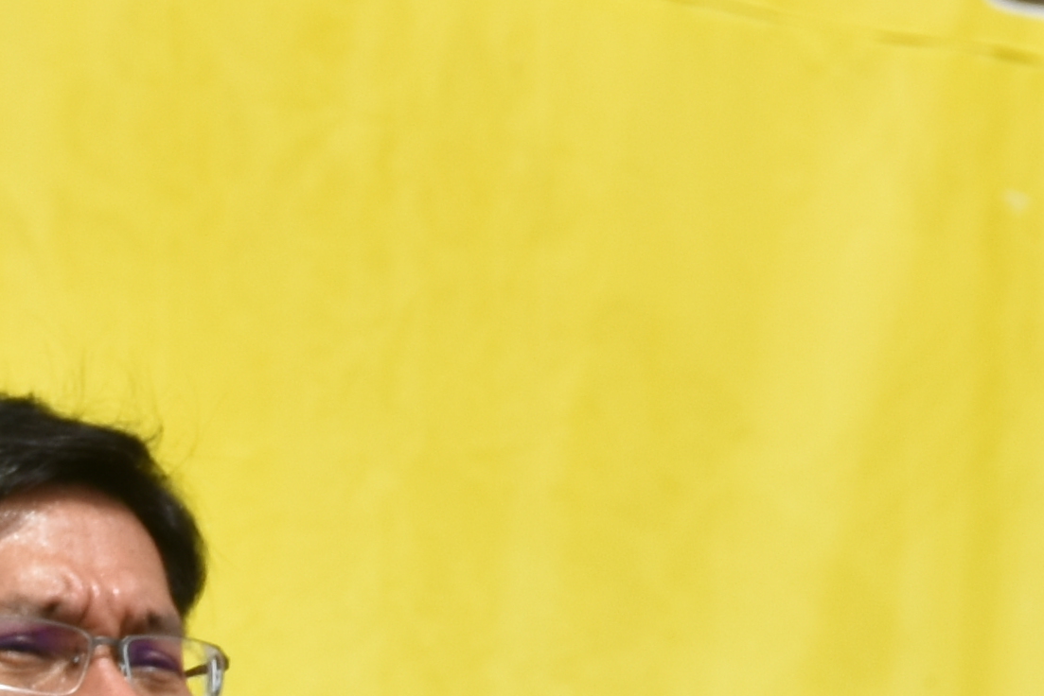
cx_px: -1388
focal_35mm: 612
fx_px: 17743
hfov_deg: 3.3
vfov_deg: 2.2
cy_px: 1459
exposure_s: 1/500
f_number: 11
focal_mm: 75
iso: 200
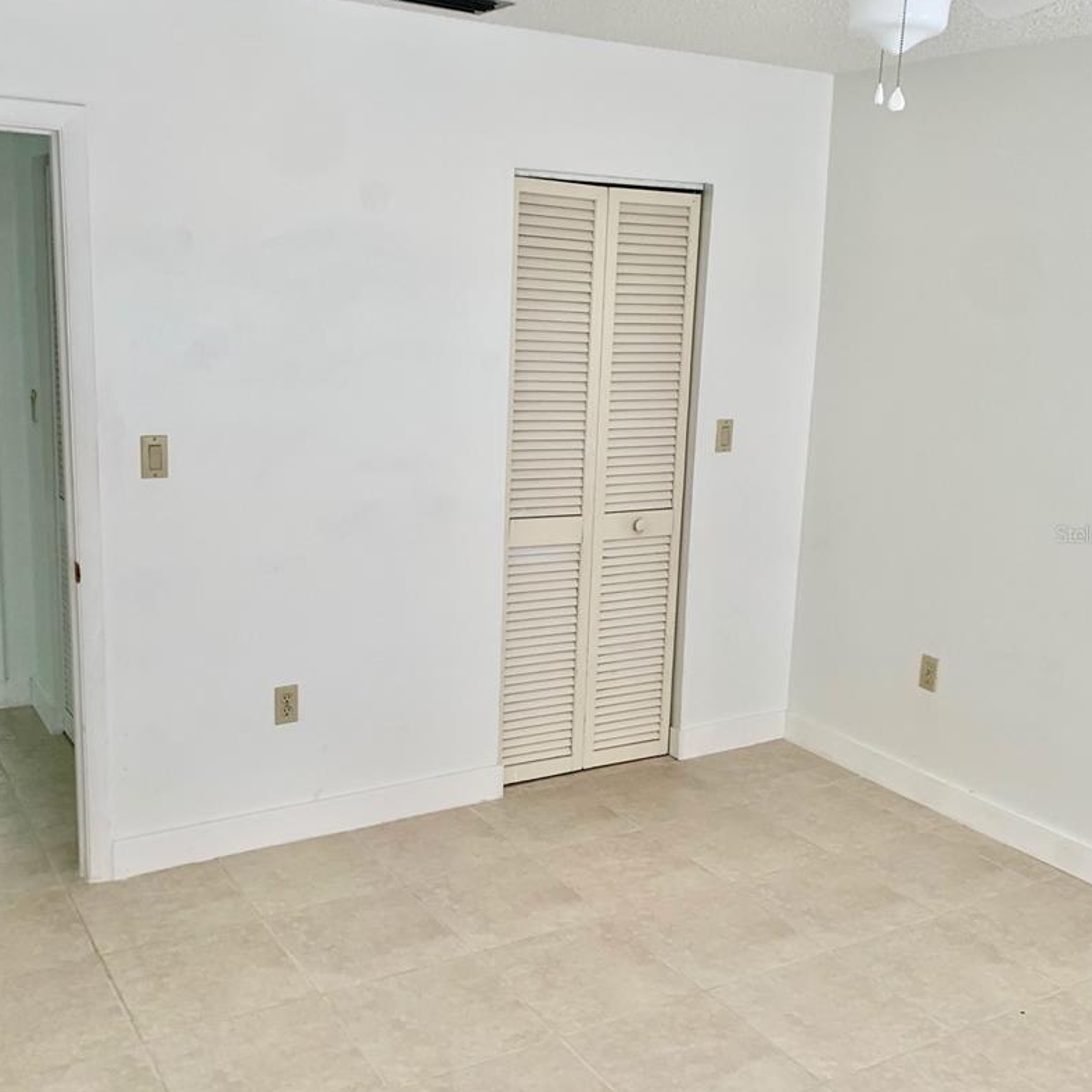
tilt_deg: -13.8
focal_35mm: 35
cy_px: 534
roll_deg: -1.1
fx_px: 1249
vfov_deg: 47.2
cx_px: 531
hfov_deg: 47.2
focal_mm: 4.25
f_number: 1.8
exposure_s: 1/92
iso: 100
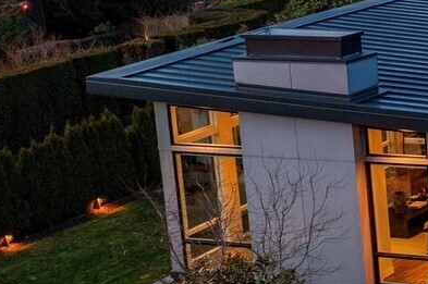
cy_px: 66
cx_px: 858
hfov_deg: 14.2
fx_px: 1437
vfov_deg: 11.3
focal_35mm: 121
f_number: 2.8
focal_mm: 10.26
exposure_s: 1/13
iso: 400
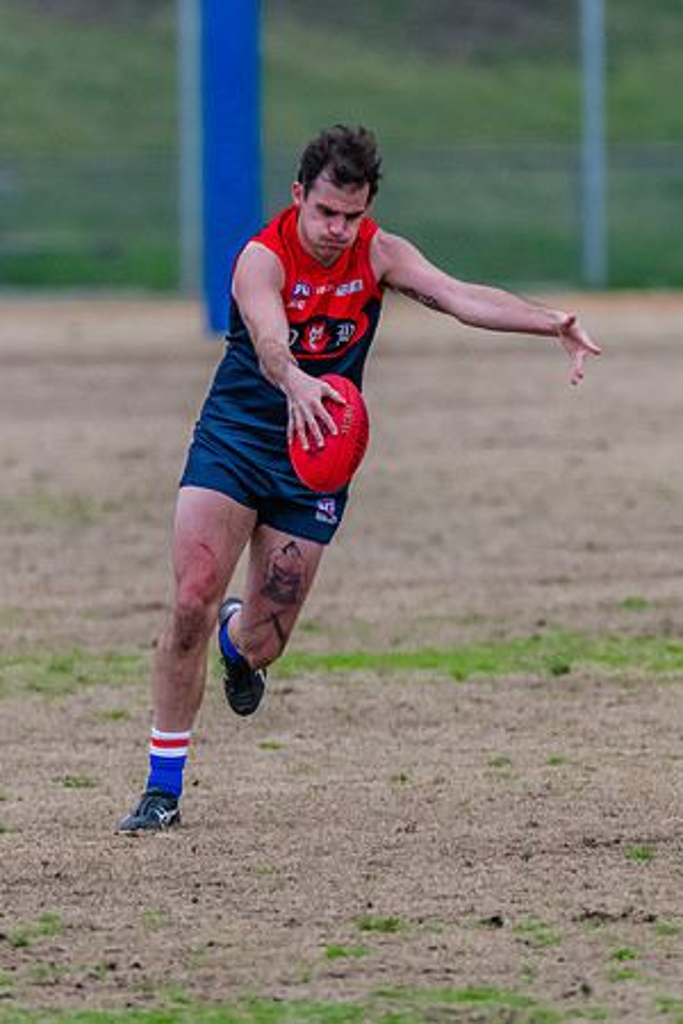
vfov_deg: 2.1
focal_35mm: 979
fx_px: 27845
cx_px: 389
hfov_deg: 1.4
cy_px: 510
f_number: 6.3
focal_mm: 600
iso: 2000
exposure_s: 1/1600
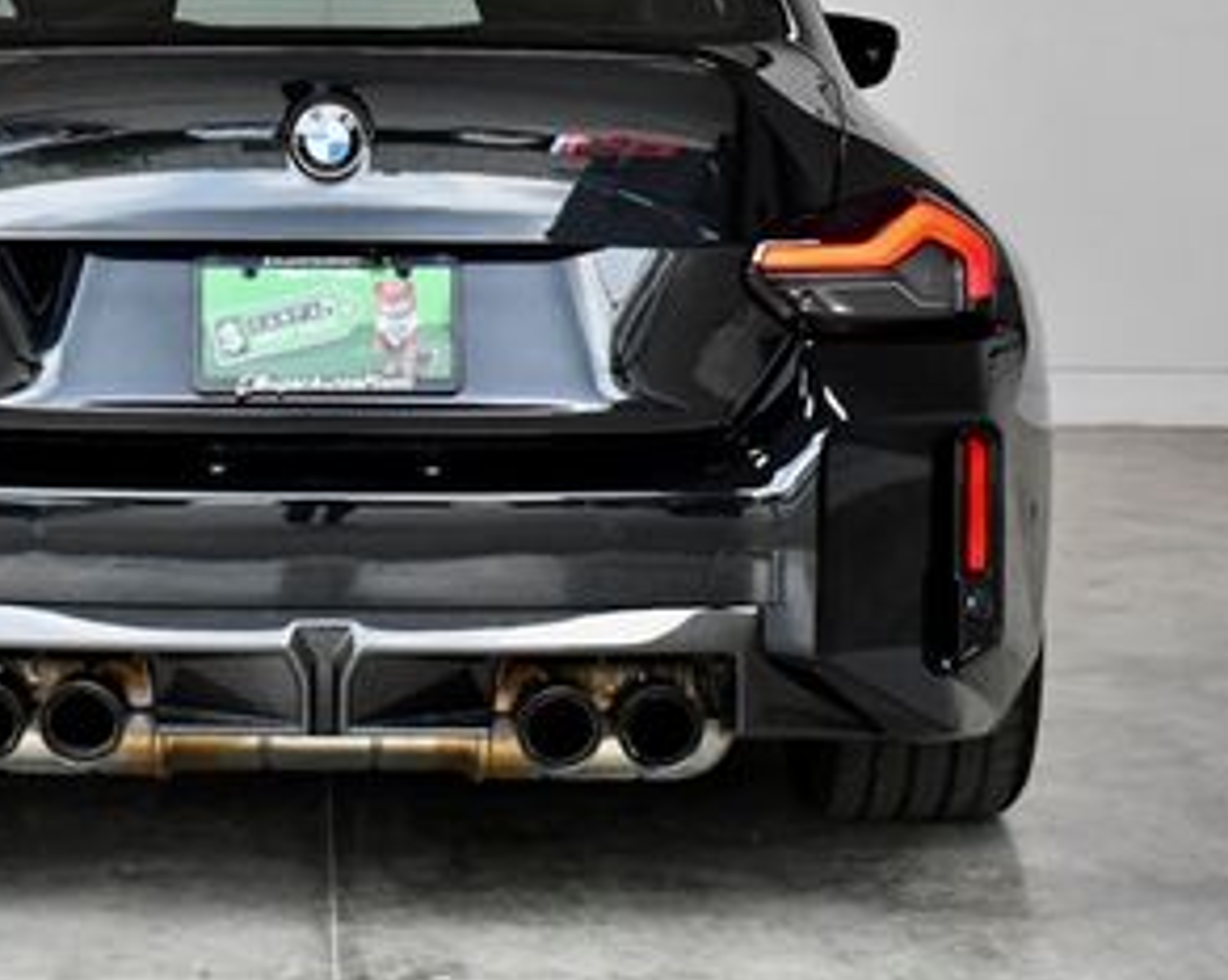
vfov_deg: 14.5
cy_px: 103
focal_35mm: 105
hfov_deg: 18.2
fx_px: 3812
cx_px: 349
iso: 2500
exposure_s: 1/1000
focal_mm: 34
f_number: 5.6
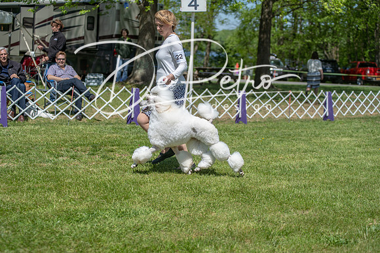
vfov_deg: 19.5
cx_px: 190
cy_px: 126
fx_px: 739
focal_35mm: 70
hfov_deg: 28.8
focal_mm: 70
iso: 100
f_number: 4
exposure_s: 1/1000
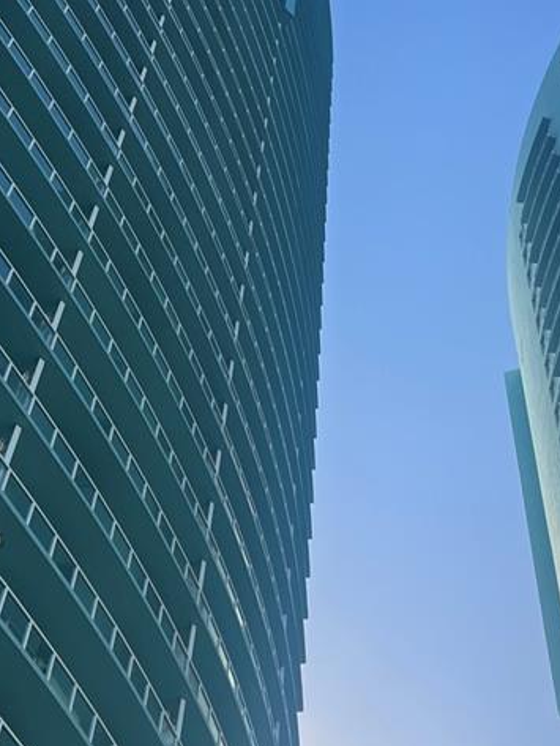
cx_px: 420
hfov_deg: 22.1
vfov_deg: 29.0
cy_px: 541
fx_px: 1423
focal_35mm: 66
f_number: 1.5
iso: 50
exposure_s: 1/5882
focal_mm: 5.7
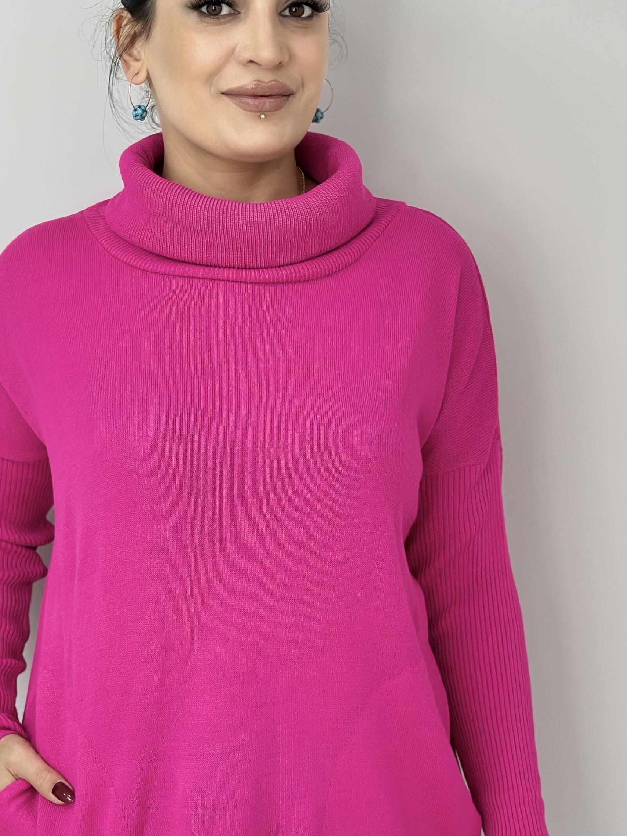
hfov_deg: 17.3
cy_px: 440
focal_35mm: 85
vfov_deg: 23.0
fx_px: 2053
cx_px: 246
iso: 100
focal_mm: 6.86
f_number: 1.78
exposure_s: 1/110
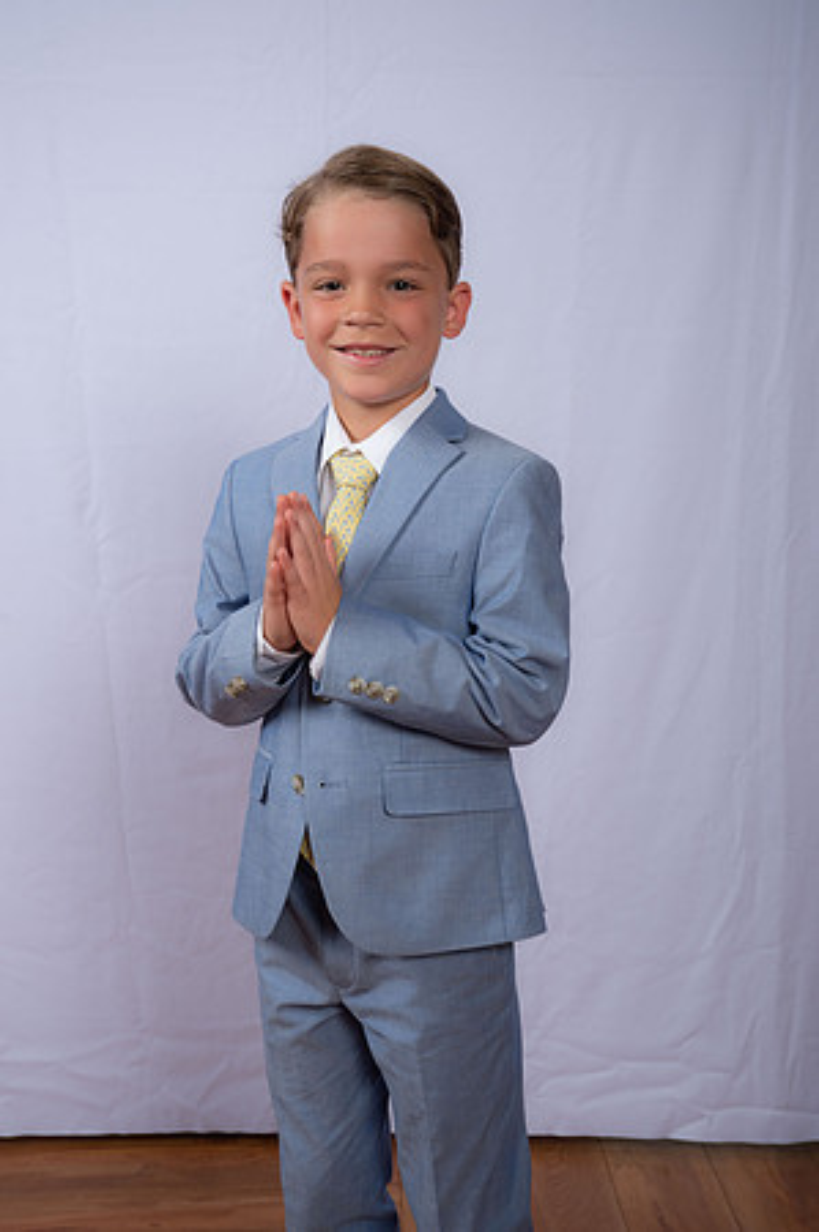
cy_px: 616
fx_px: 1881
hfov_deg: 24.6
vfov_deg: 36.3
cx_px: 410
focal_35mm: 55
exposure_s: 1/160
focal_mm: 55
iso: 250
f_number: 8
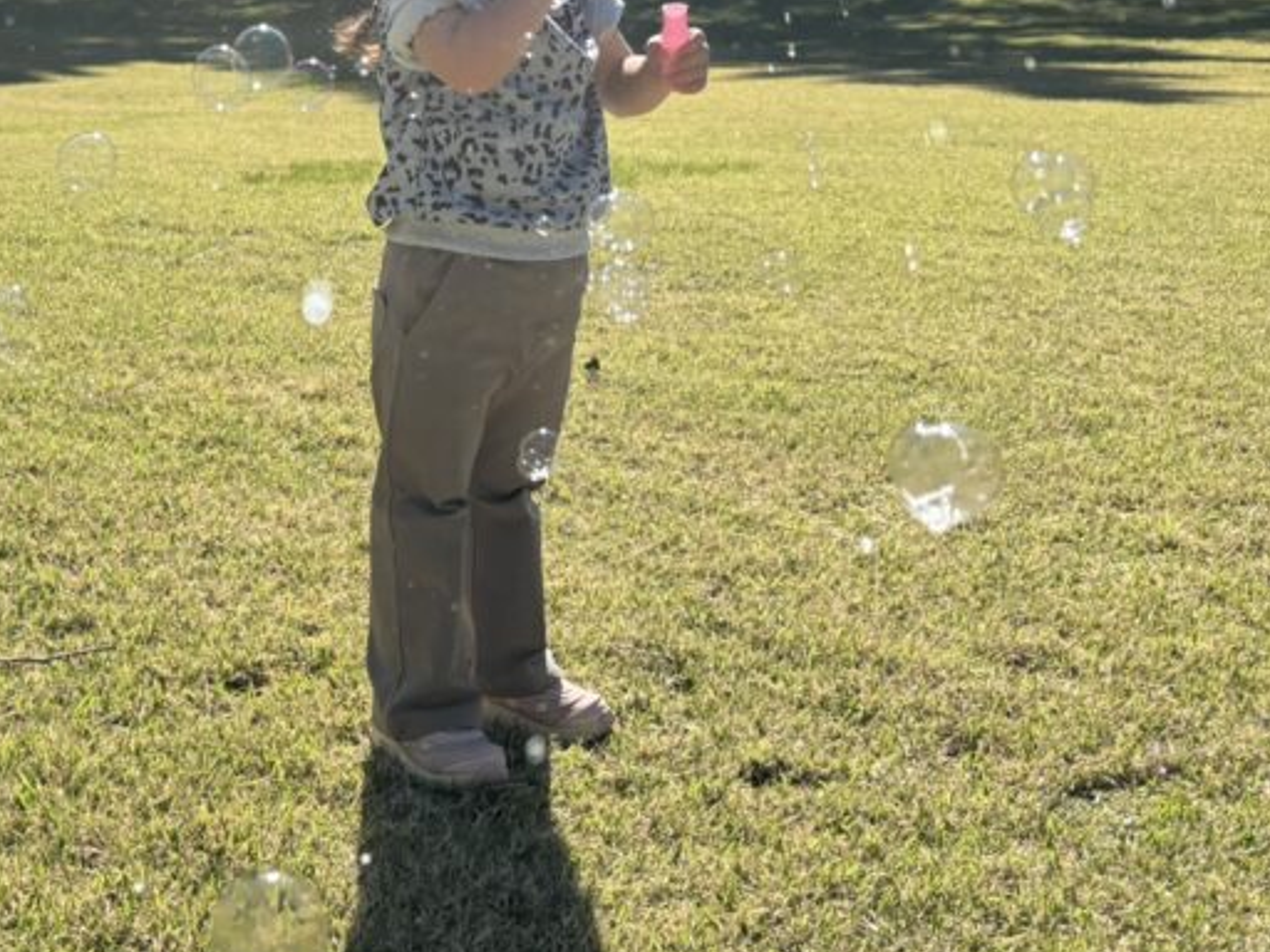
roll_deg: +0.4
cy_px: 270
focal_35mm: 52
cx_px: 134
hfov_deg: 34.8
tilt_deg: -11.6
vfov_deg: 27.7
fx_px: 1908
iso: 50
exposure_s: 1/2151
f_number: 1.6
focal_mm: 5.96
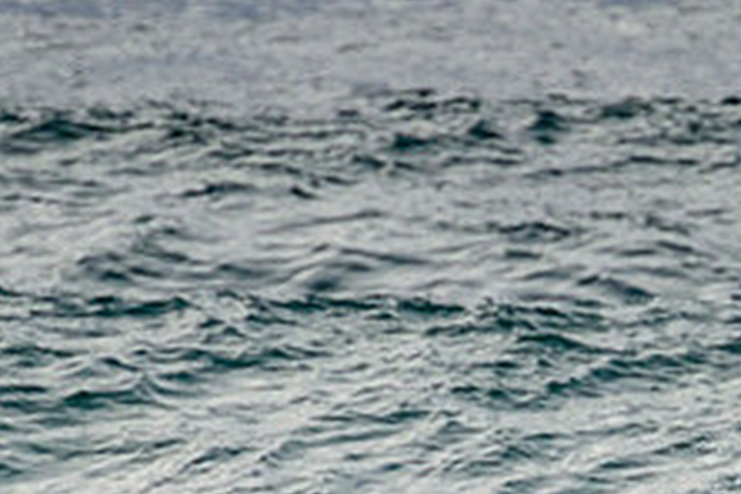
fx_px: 43839
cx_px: 637
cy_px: 633
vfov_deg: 0.6
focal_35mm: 2130
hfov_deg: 1.0
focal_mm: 800
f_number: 11
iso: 1250
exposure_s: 1/2000
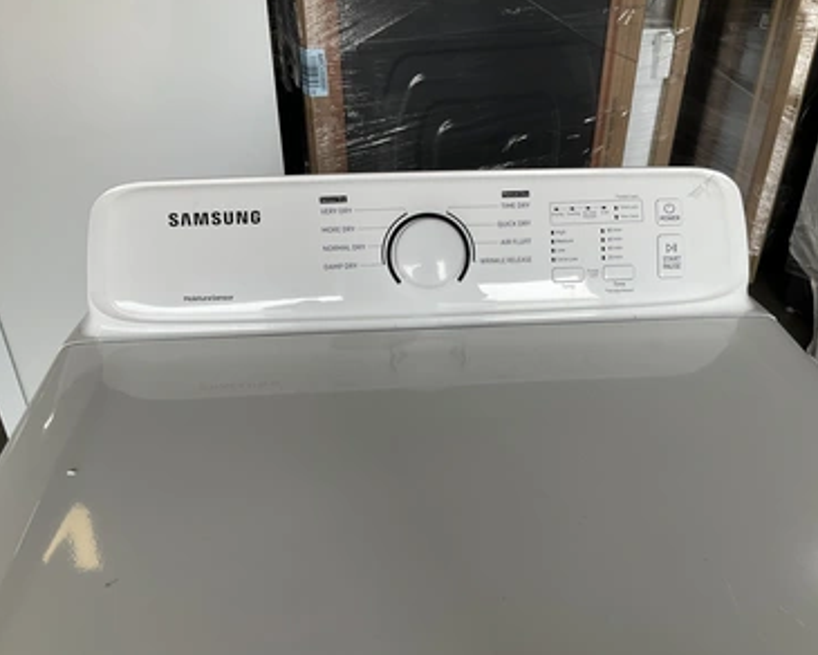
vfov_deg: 47.1
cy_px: 323
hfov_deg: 57.2
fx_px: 750
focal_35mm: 31
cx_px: 426
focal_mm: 3
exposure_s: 1/147
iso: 20
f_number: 1.8
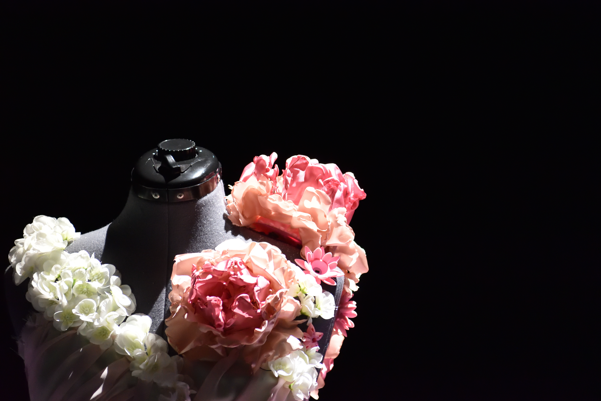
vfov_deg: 4.8
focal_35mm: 286
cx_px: 301
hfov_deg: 7.2
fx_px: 4774
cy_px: 201
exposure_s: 1/40
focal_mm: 190
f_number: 5.3
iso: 3200
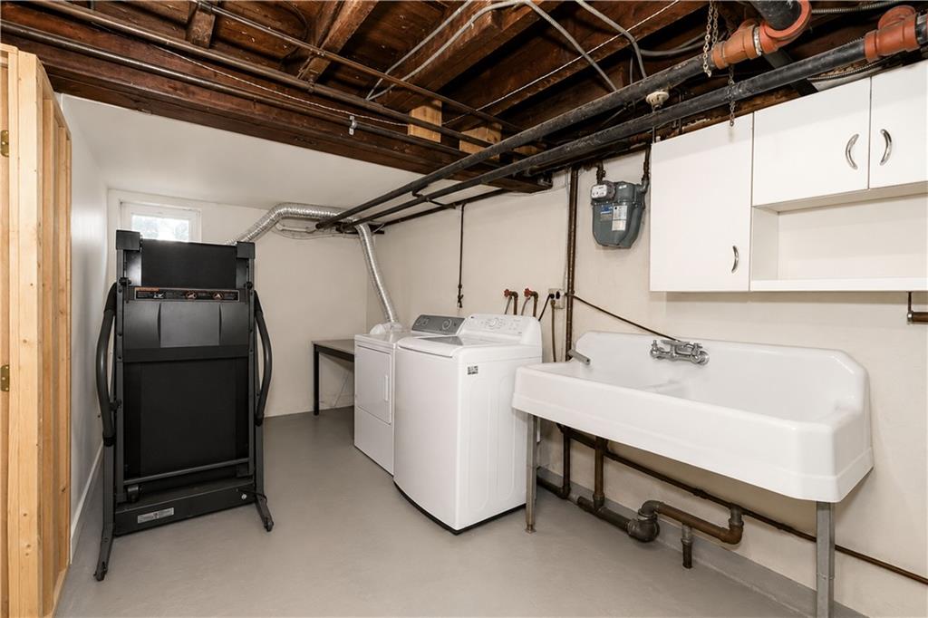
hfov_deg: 100.4
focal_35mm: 15
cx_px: 464
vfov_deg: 77.3
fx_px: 387
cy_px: 309
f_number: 7.1
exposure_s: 1/60
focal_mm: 10
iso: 2000
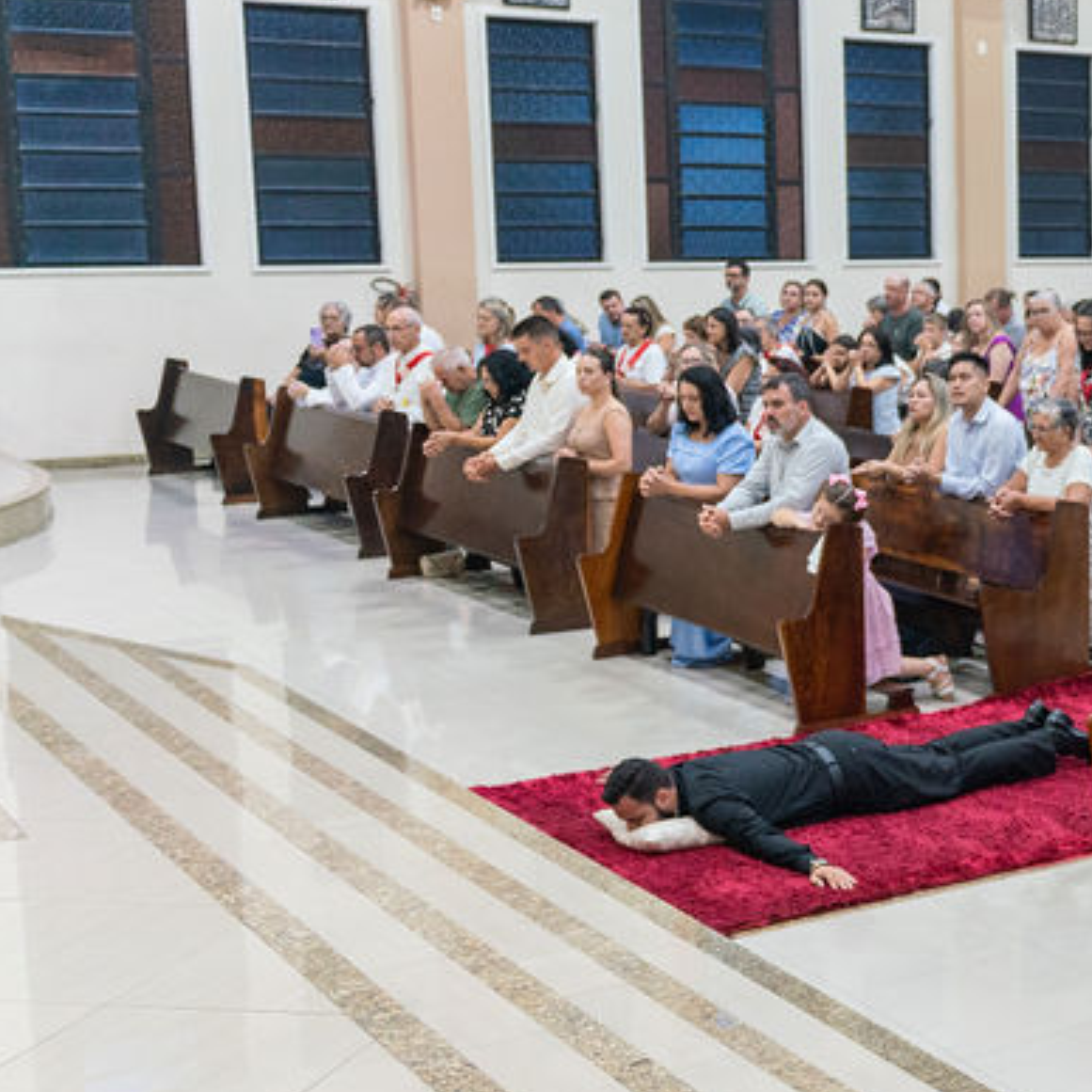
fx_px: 2248
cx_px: 1416
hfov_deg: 24.0
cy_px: 518
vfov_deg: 27.3
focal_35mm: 63
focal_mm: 28
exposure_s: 1/125
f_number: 2.8
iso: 1600
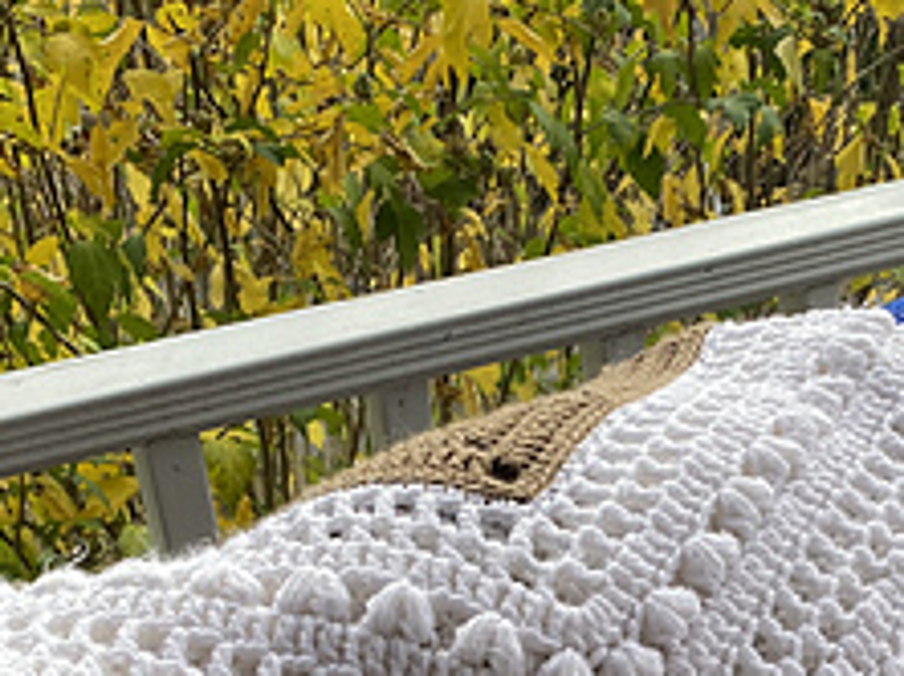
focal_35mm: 75
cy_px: 973
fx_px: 1957
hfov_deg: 25.5
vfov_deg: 17.8
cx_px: 733
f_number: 1.8
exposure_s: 1/554
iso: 32
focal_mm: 4.25
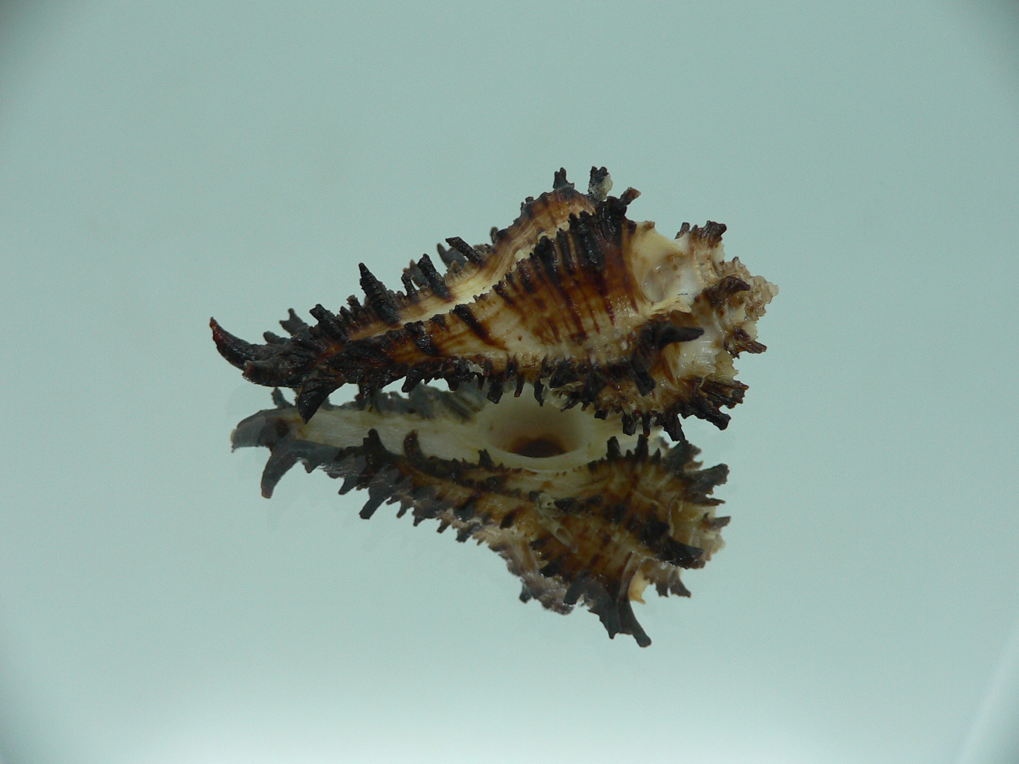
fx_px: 1030
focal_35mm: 35
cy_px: 382
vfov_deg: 40.7
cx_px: 510
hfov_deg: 52.6
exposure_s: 1/60
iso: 80
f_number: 2.8
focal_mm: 4.6
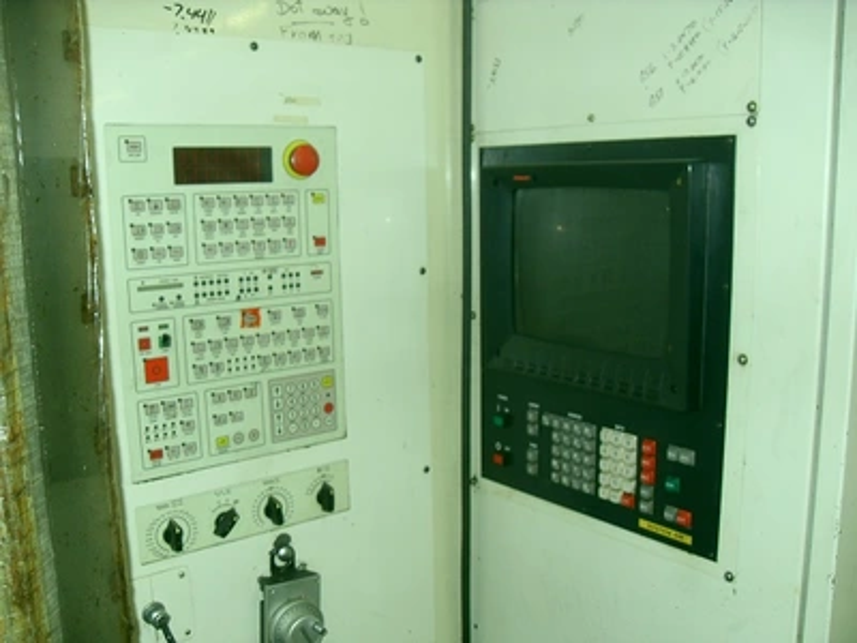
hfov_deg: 54.0
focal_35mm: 34
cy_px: 322
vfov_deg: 41.8
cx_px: 428
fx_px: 842
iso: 100
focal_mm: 6.3
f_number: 2.8
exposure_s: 1/45
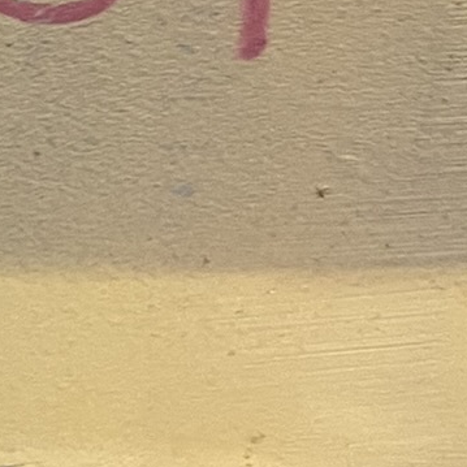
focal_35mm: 131
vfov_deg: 13.1
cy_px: -46
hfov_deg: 12.4
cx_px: -329
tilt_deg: -54.8
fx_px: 1999
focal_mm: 4.2
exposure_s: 1/60
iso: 400
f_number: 1.6
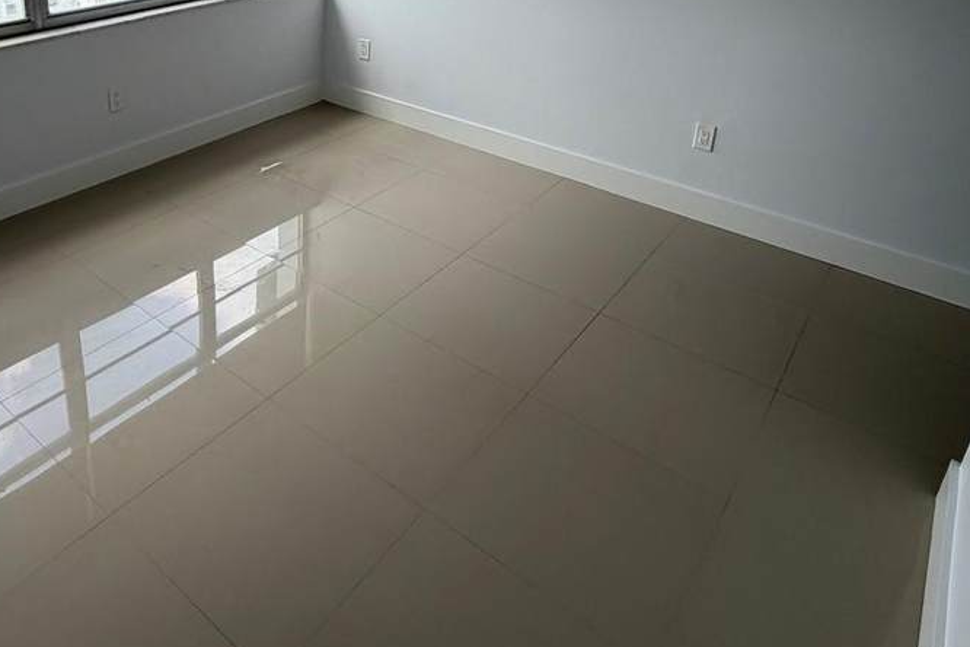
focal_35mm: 28
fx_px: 754
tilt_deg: -20.5
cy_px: 98
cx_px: 306
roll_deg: -0.7
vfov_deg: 43.4
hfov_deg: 63.4
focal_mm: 2.22
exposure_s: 1/323
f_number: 2.2
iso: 50
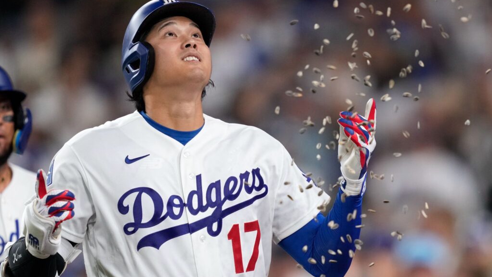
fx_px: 5479
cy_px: 128
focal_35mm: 420
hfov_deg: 5.1
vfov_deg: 2.9
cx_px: 246
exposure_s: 1/1600
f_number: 2.8
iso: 2500
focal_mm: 400
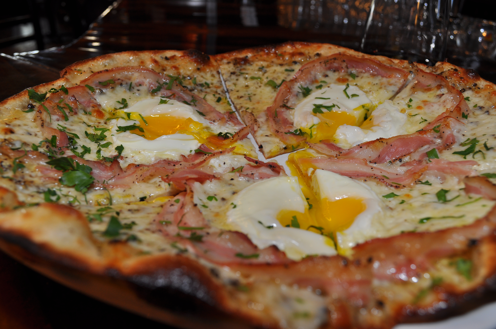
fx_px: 454
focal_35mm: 33
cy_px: 164
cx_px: 248
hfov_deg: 57.3
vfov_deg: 39.9
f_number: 8
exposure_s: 1/30
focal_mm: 22
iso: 200
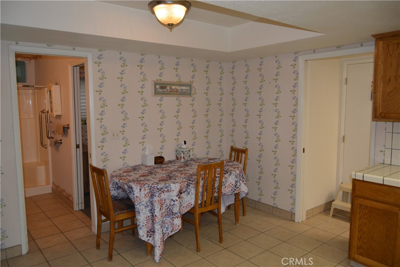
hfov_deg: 67.4
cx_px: 200
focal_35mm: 27
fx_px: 300
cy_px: 134
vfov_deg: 47.9
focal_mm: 18
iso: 400
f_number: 3.5
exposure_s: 1/80
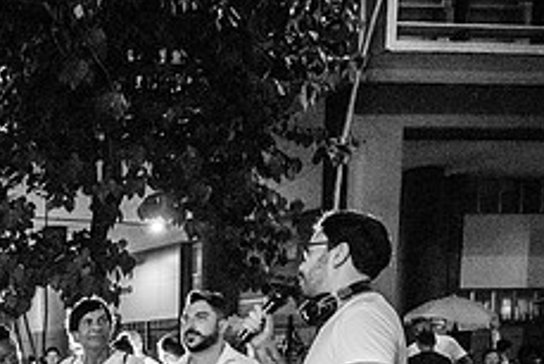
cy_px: 444
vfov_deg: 23.6
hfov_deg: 32.5
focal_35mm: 52
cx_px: -86
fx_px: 786
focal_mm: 20.5
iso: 3200
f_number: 4
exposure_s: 1/250
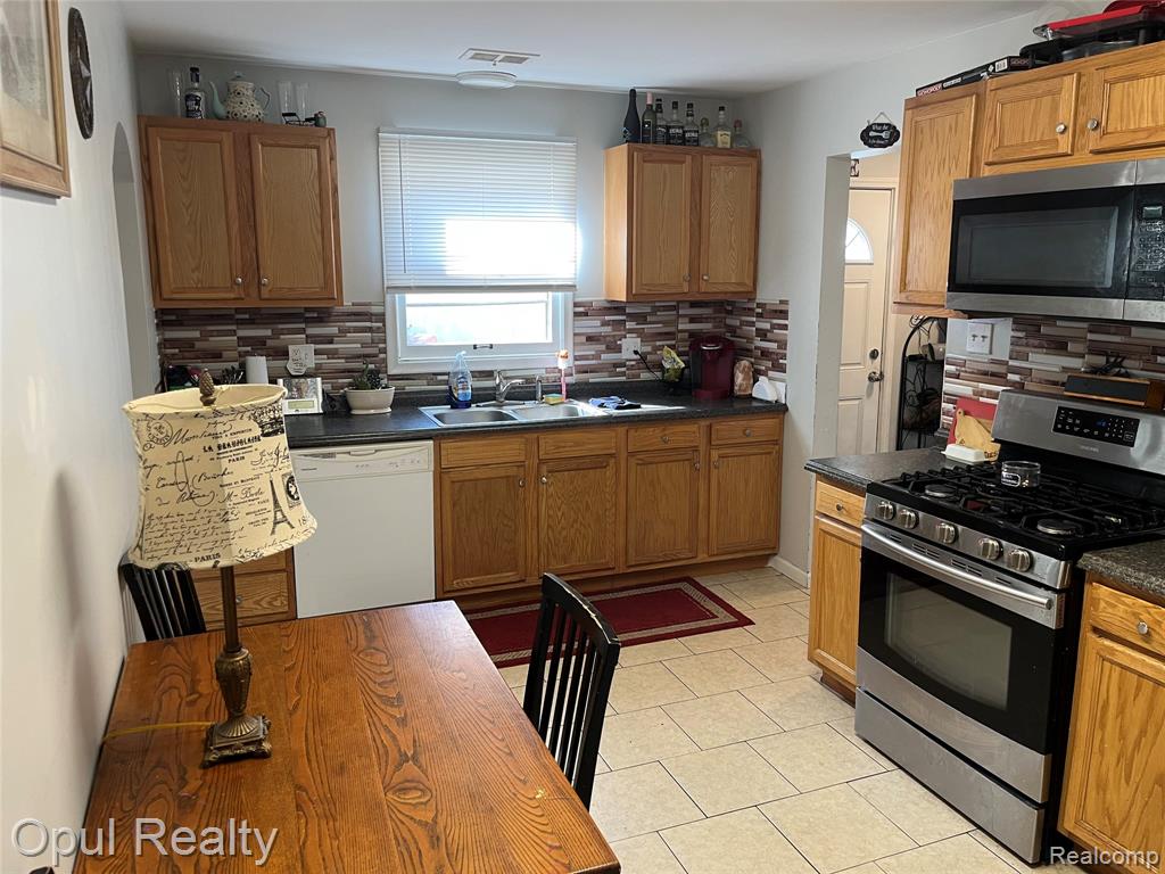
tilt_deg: -11.1
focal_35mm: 26
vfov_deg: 53.1
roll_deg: +0.7
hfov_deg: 67.3
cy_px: 437
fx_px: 875
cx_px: 582
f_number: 1.6
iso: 80
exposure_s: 1/60
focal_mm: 5.1
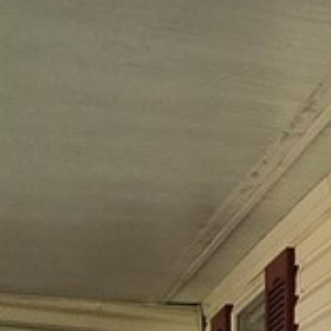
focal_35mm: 118
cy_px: 596
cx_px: 1171
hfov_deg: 9.2
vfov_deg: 13.3
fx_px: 1277
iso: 50
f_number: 2.2
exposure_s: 1/210
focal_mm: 2.2
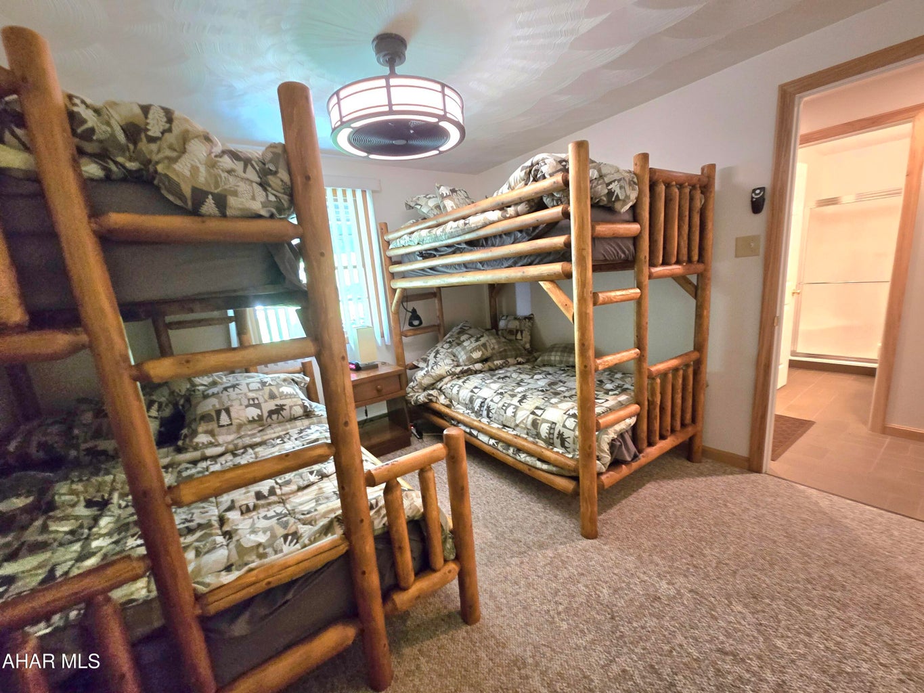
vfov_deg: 89.9
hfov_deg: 106.2
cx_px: 462
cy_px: 346
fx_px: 347
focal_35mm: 13
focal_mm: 2.2
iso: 800
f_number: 2.2
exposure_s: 1/60.2
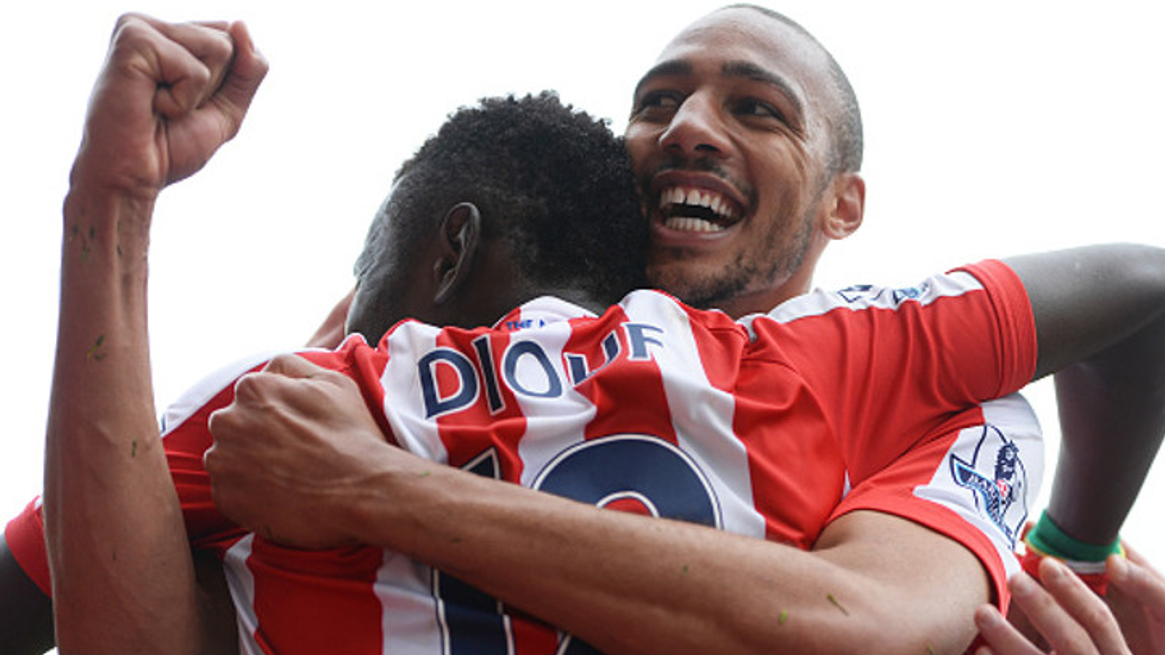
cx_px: 639
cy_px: 283
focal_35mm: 81
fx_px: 2502
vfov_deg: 14.9
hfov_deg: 26.2
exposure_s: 1/1600
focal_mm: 70
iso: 400
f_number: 2.8
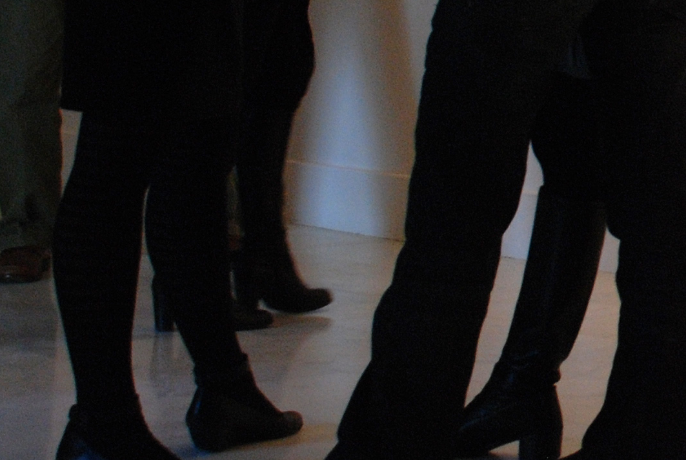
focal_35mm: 142
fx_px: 2710
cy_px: -83
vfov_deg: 9.6
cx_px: 1114
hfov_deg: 13.4
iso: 400
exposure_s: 1/60
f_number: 4
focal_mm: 26
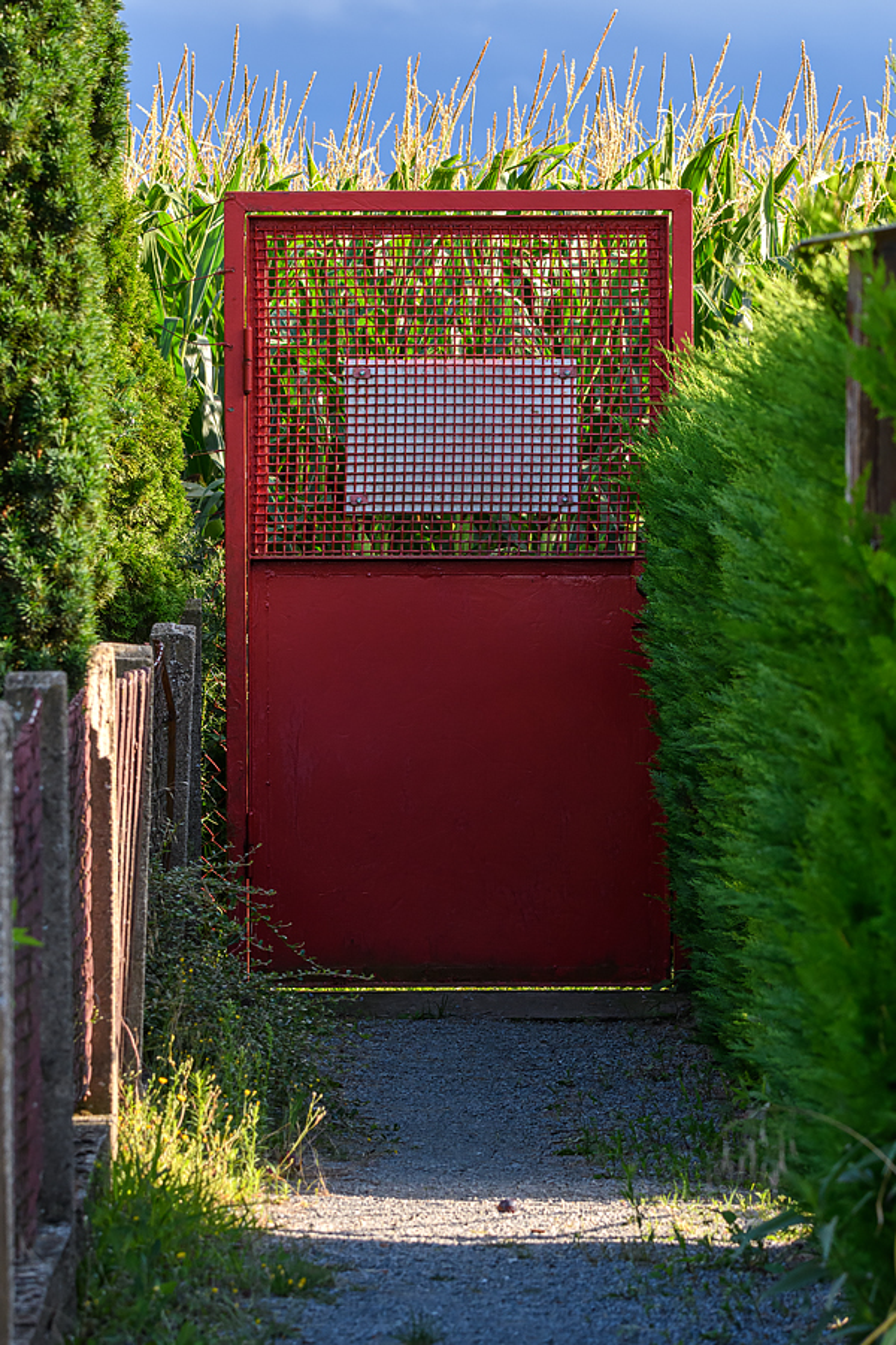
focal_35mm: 225
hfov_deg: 6.1
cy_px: 672
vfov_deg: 9.1
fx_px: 8399
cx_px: 448
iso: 400
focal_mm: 150
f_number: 8
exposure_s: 1/250
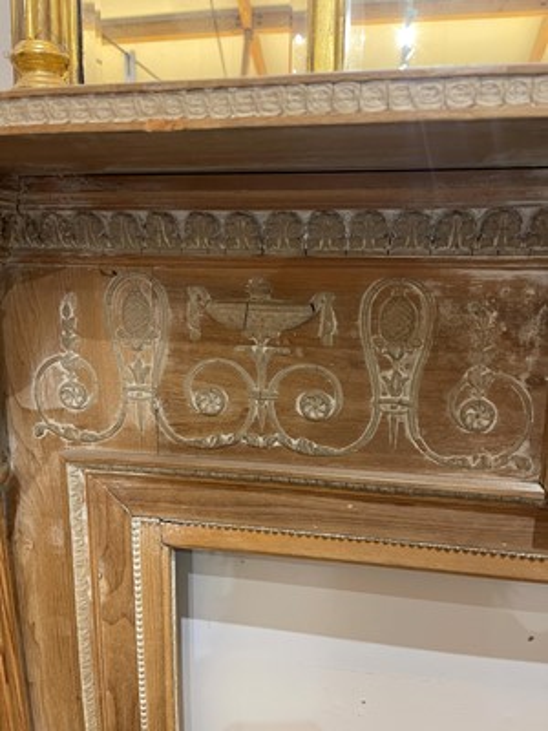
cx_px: 274
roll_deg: -1.5
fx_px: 528
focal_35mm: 25
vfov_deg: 69.4
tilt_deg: -11.4
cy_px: 366
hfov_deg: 54.9
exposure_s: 1/50
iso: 200
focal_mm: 5.1
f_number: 1.6
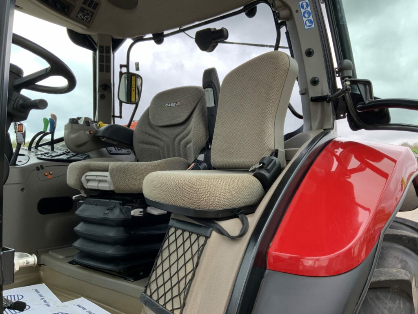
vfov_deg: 48.2
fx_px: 350
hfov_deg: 61.7
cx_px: 209
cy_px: 157
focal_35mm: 29
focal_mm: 3
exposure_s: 1/172
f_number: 1.8
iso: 16
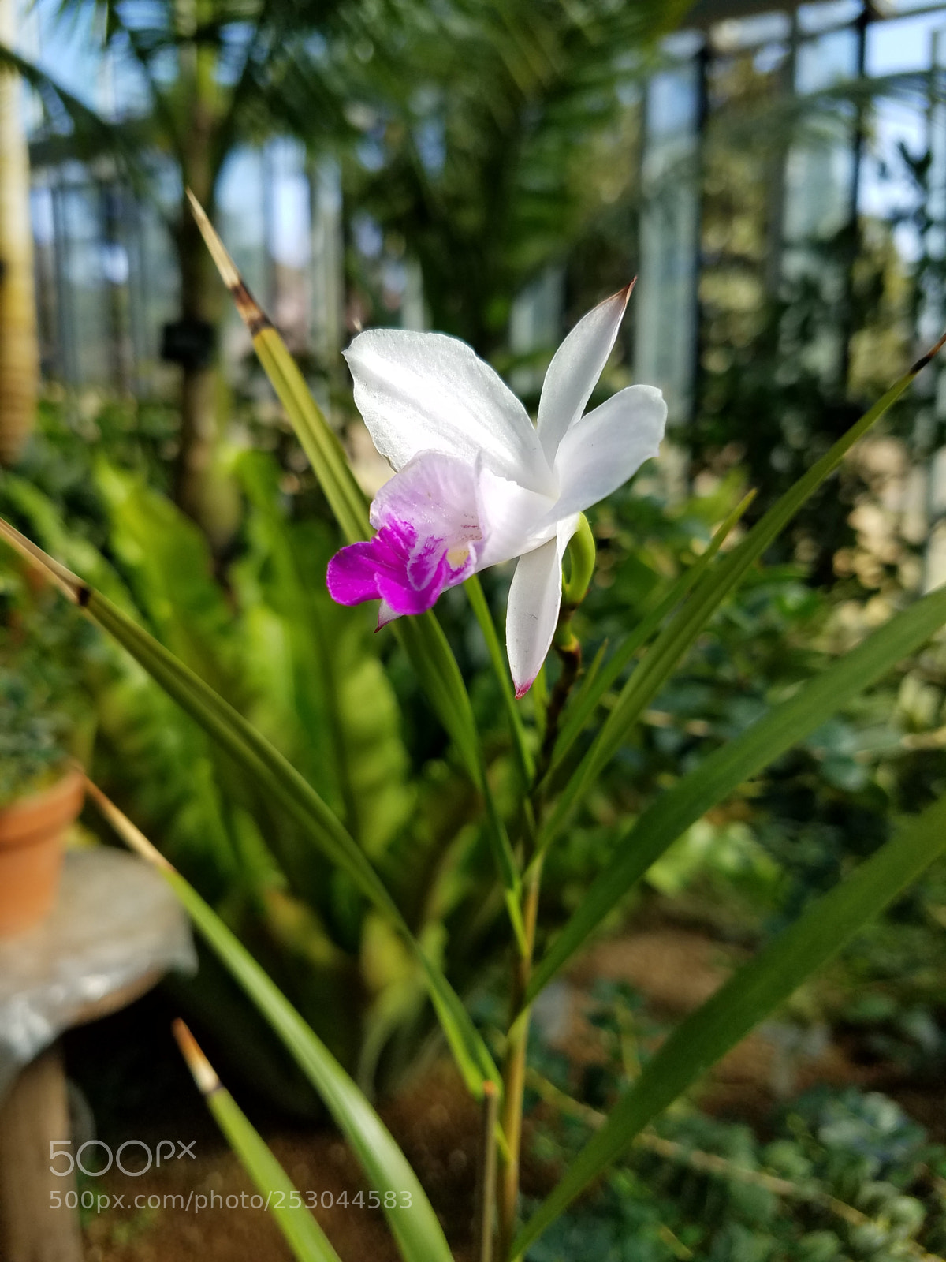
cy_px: 631
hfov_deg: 53.1
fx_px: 947
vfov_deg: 67.3
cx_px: 473
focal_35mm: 26
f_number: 1.7
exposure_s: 1/868
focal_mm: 4.2
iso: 50
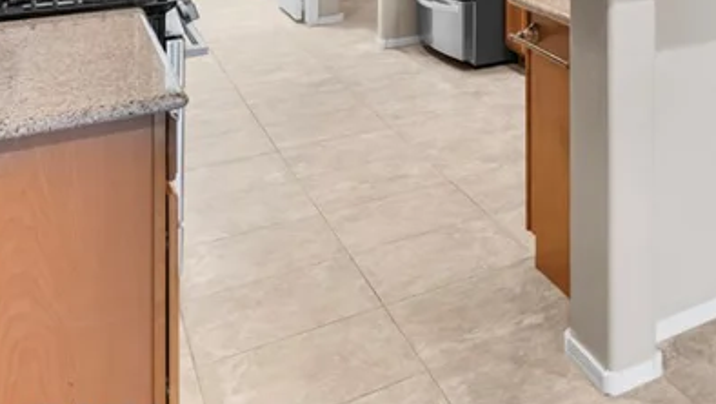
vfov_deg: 21.2
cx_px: 914
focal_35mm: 49
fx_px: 931
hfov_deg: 32.5
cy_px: -174
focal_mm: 18
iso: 400
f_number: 8
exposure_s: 1/2
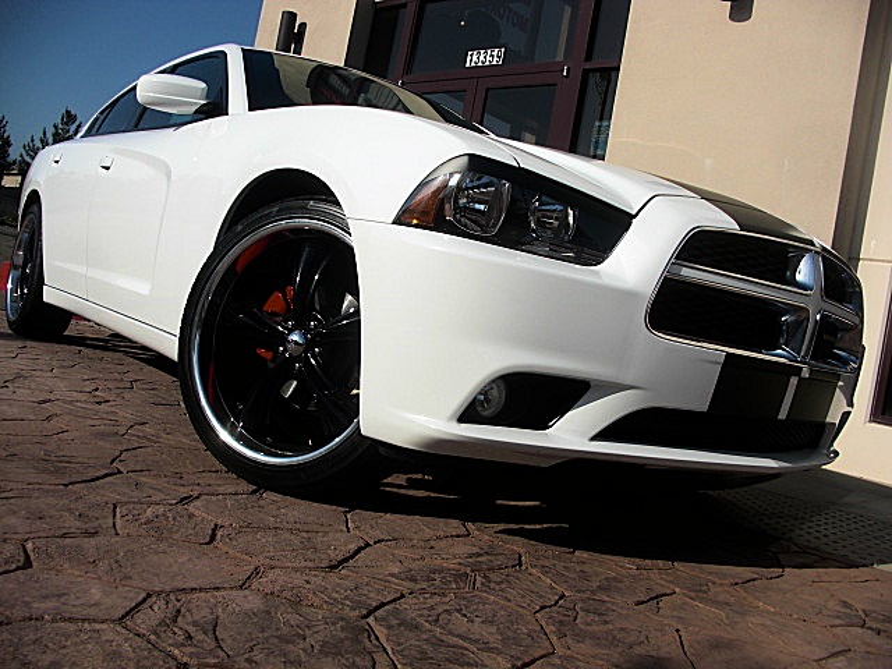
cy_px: 334
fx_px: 928
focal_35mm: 36
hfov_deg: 51.4
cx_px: 446
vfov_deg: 39.7
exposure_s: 1/200
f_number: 7.9
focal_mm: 6.3
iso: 50
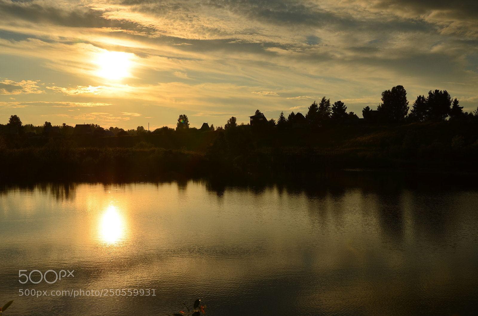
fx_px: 636
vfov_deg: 27.9
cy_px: 158
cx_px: 239
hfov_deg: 41.2
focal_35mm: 48
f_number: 10
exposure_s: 1/800
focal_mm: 32
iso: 100
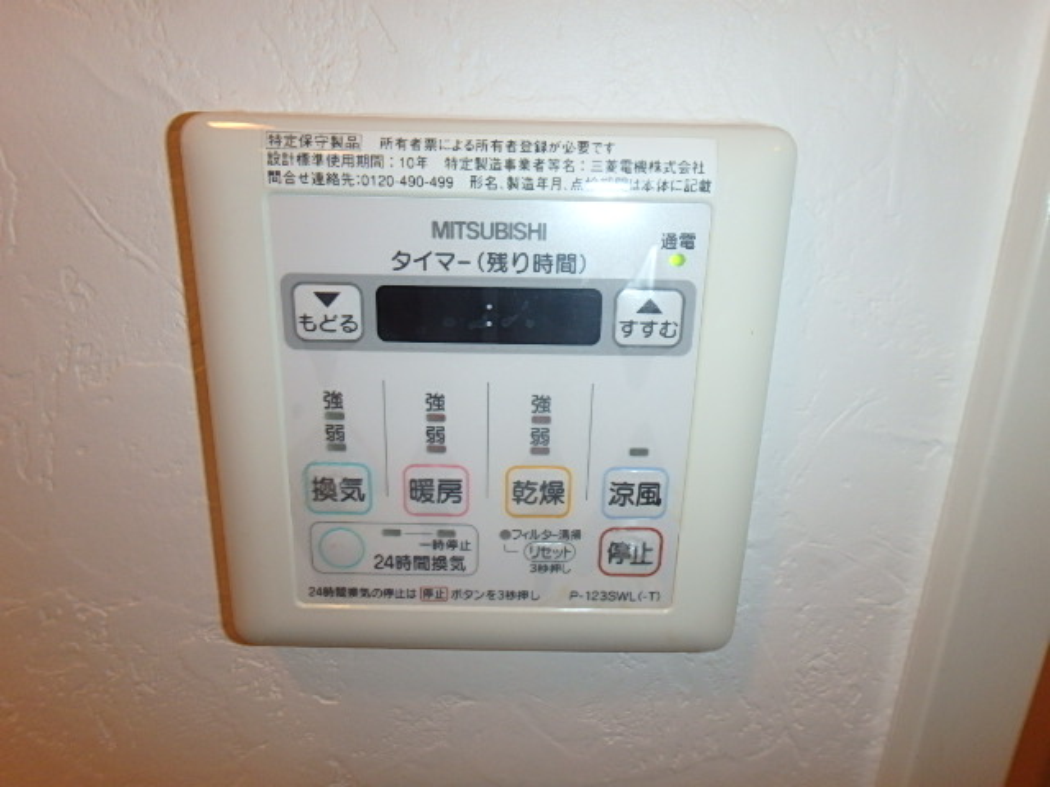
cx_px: 525
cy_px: 394
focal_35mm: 21
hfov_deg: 79.0
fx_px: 637
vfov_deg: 63.4
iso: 250
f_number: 6
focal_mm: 3.7
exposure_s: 1/30
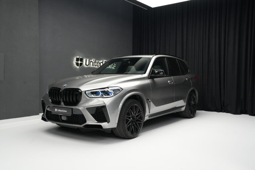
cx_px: 128
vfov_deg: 37.9
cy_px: 85
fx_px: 248
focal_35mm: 35
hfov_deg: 54.4
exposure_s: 1/40
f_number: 6.3
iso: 2500
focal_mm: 35
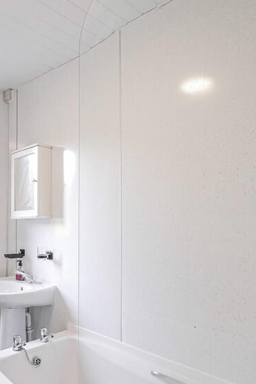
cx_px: 87
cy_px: 230
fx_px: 288
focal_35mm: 27
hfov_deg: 47.2
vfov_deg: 66.7
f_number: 4
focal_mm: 7
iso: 2000
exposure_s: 1/60
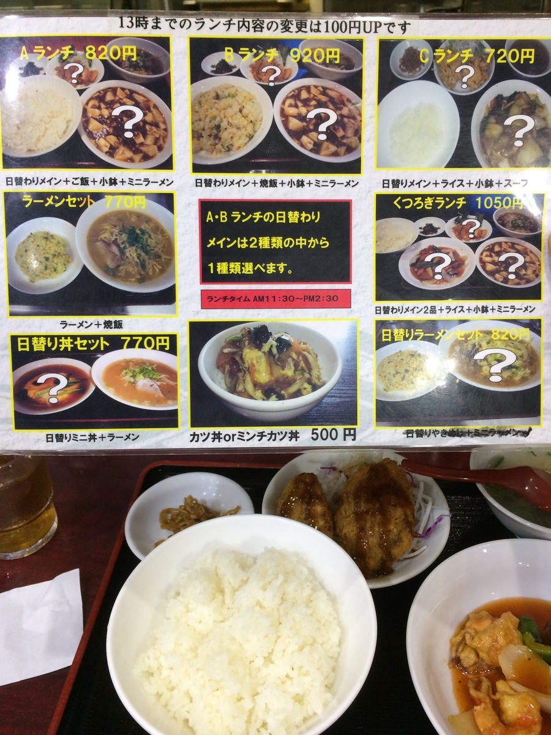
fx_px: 615
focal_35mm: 29
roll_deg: +4.2
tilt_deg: -35.2
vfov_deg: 61.7
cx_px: 276
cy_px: 368
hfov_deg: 48.2
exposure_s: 1/30
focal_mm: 4.15
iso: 125
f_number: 2.2
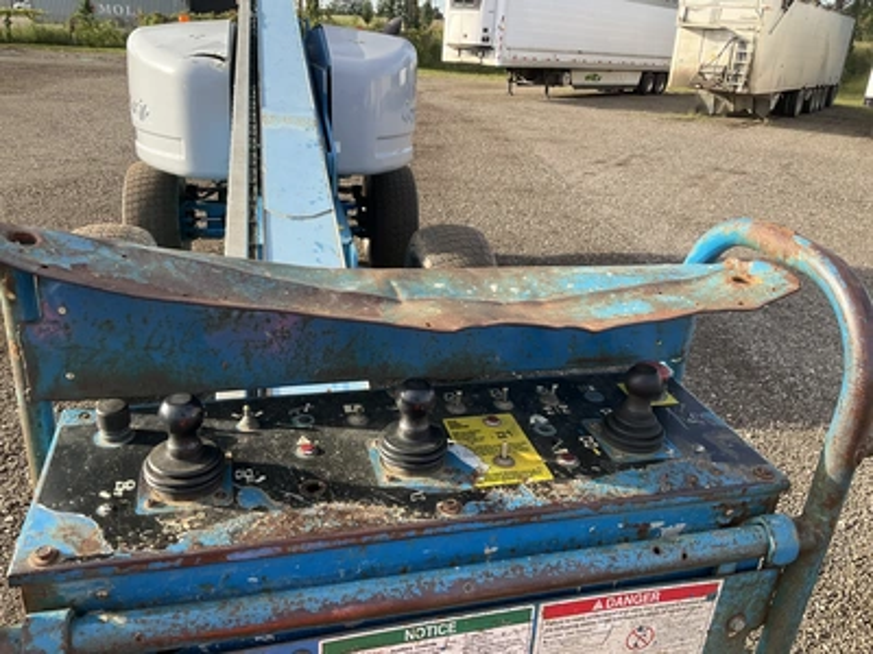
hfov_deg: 61.7
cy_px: 327
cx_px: 436
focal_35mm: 29
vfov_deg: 48.2
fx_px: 731
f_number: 1.8
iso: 25
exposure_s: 1/435
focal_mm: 3
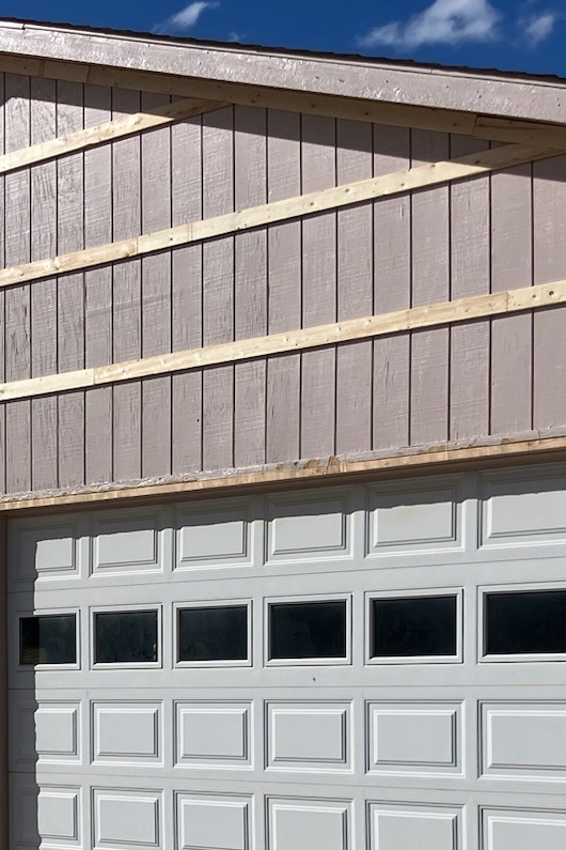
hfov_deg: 18.1
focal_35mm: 75
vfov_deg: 26.3
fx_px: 1769
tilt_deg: +1.4
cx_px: 137
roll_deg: +2.4
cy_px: 721
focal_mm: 3.99
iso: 32
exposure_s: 1/4878
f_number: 1.8
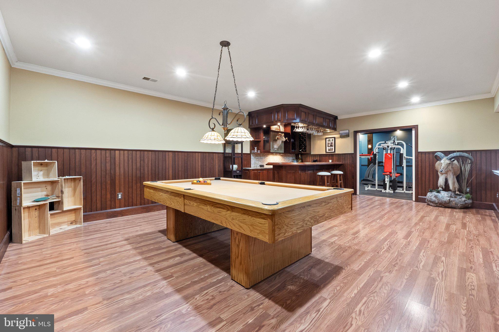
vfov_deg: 77.3
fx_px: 208
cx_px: 250
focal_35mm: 15
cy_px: 166
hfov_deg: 100.4
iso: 800
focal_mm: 10
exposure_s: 1/1.25
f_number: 8
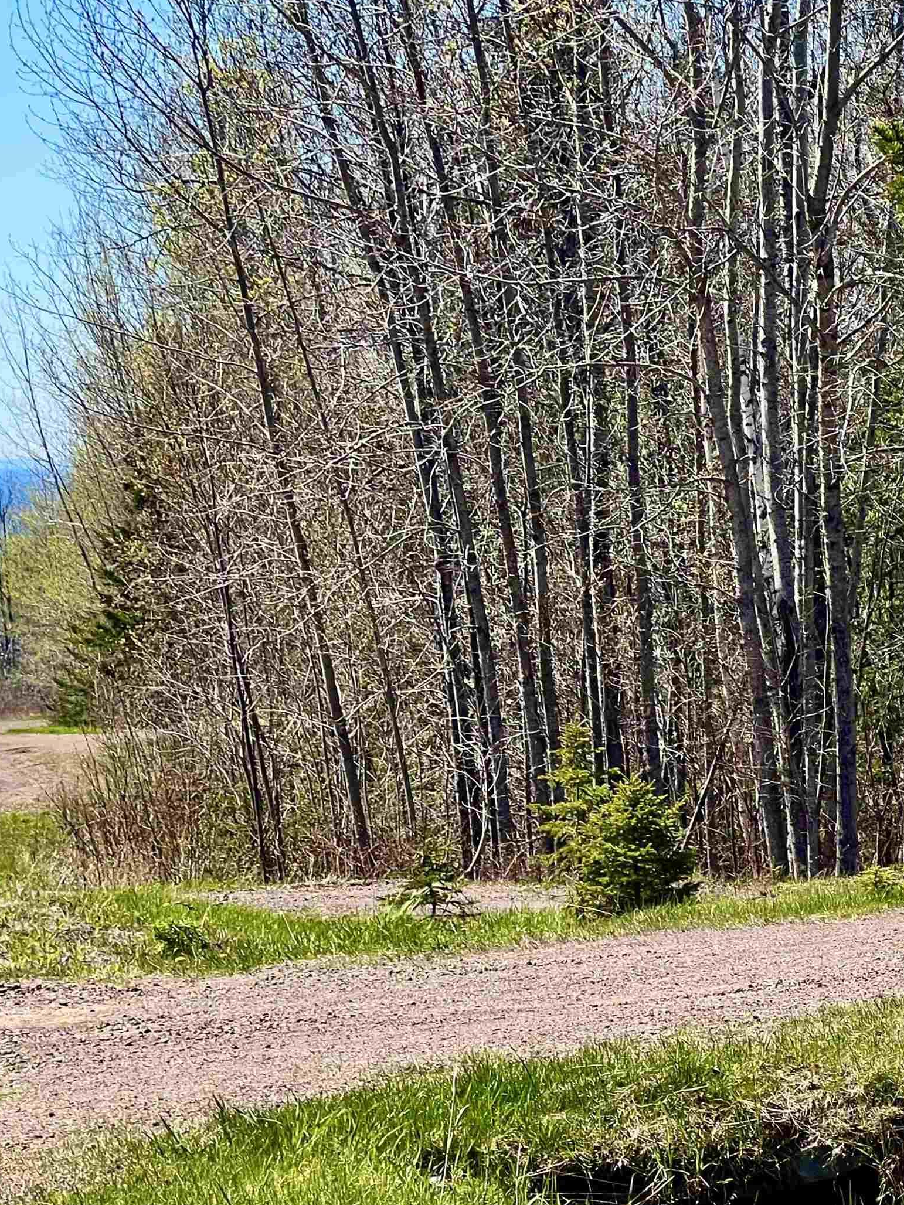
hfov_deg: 12.9
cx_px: 293
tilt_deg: -2.3
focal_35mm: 115
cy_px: 576
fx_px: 4004
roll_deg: -2.2
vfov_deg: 17.1
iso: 32
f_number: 2.8
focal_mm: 9
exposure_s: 1/649
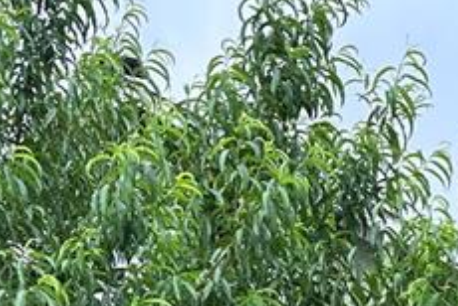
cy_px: 662
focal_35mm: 111
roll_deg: -0.3
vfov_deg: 11.0
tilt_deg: +1.3
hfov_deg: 18.4
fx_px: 1414
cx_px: 279
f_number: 1.78
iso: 80
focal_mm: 6.86
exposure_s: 1/663
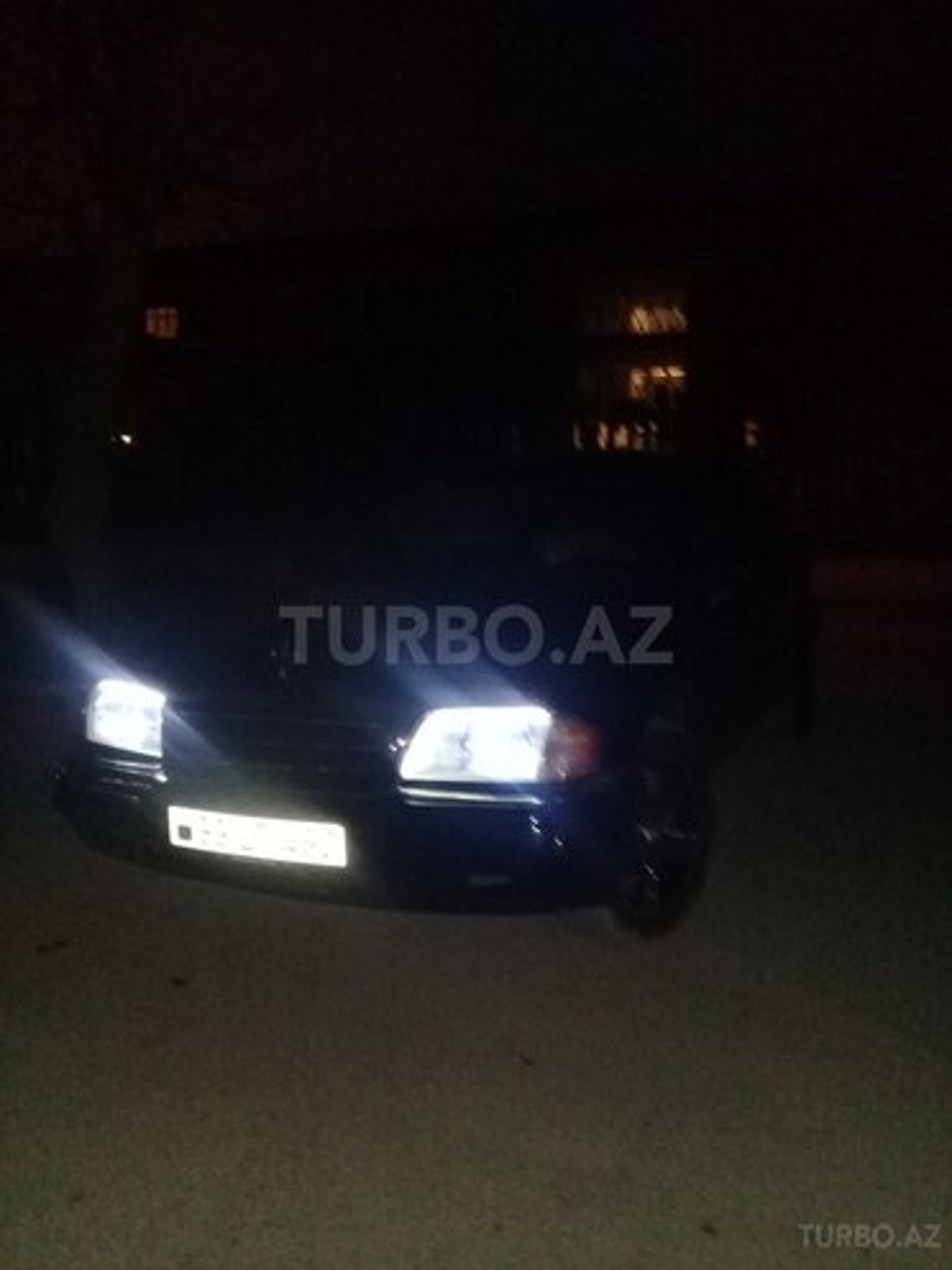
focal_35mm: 31
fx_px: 1137
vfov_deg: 58.4
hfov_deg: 45.4
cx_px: 476
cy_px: 635
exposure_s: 1/25
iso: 640
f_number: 2.2
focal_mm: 3.3
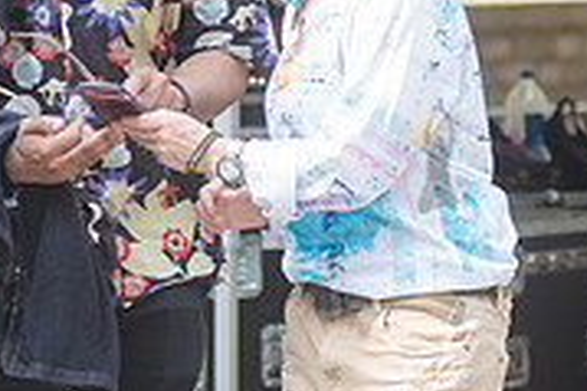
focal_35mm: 357
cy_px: 31
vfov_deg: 3.8
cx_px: 160
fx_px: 5816
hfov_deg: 5.8
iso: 200
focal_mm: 80
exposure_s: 1/320
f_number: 3.5
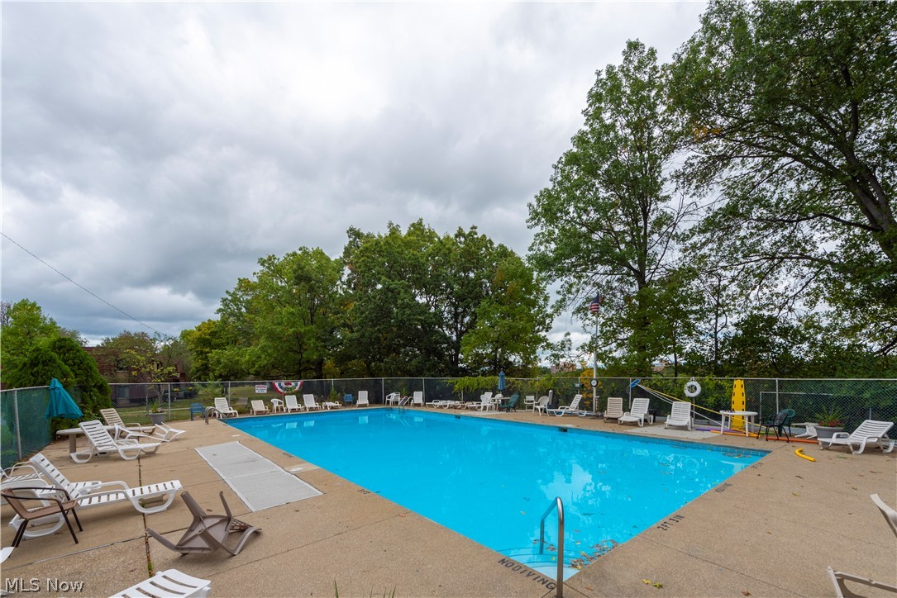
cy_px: 299
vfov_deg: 81.2
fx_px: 349
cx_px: 448
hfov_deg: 104.2
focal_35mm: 14
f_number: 9
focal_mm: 14
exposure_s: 1/320
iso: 200
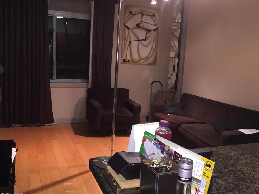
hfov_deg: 55.2
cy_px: 90
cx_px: 114
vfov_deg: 42.9
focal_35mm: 33
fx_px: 247
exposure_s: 1/16
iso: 125
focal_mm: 4.15
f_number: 2.2
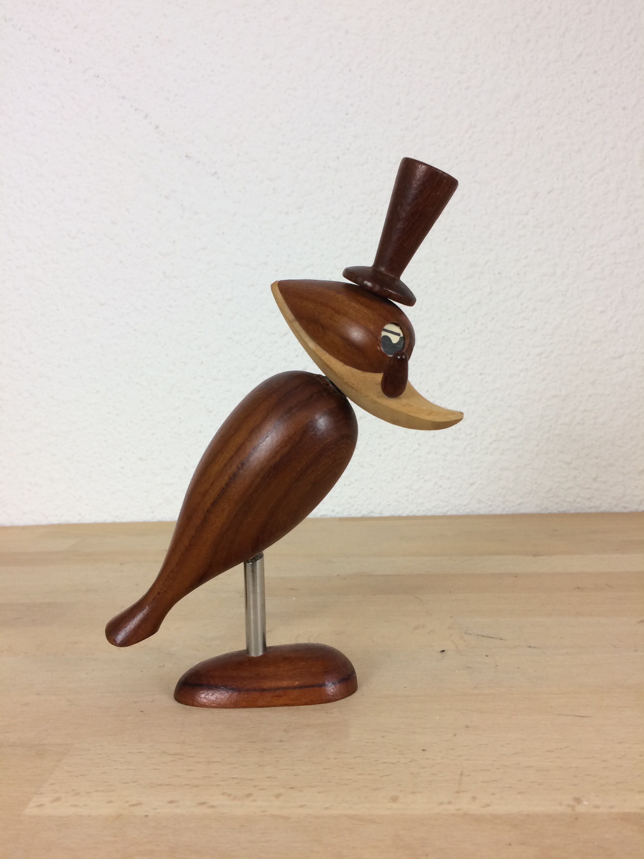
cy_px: 430
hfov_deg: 48.2
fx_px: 719
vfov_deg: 61.7
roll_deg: +3.3
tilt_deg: -5.3
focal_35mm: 29
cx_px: 322
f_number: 2.2
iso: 32
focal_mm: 4.15
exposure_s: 1/33
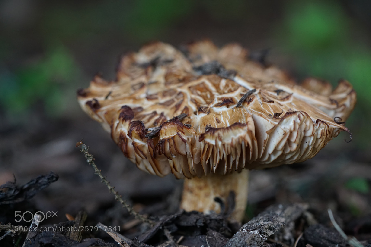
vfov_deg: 15.2
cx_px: 186
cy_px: 124
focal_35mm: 90
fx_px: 928
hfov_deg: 22.6
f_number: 5
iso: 1600
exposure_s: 1/30
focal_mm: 90
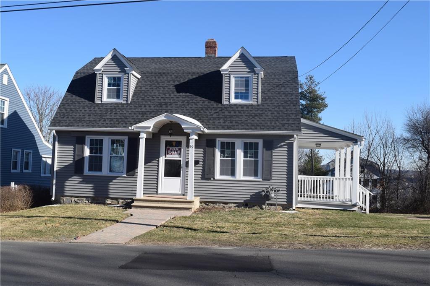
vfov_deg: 36.8
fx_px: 430
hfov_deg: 53.1
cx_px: 215
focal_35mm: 36
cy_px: 143
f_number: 9
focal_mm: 24
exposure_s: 1/400
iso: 200
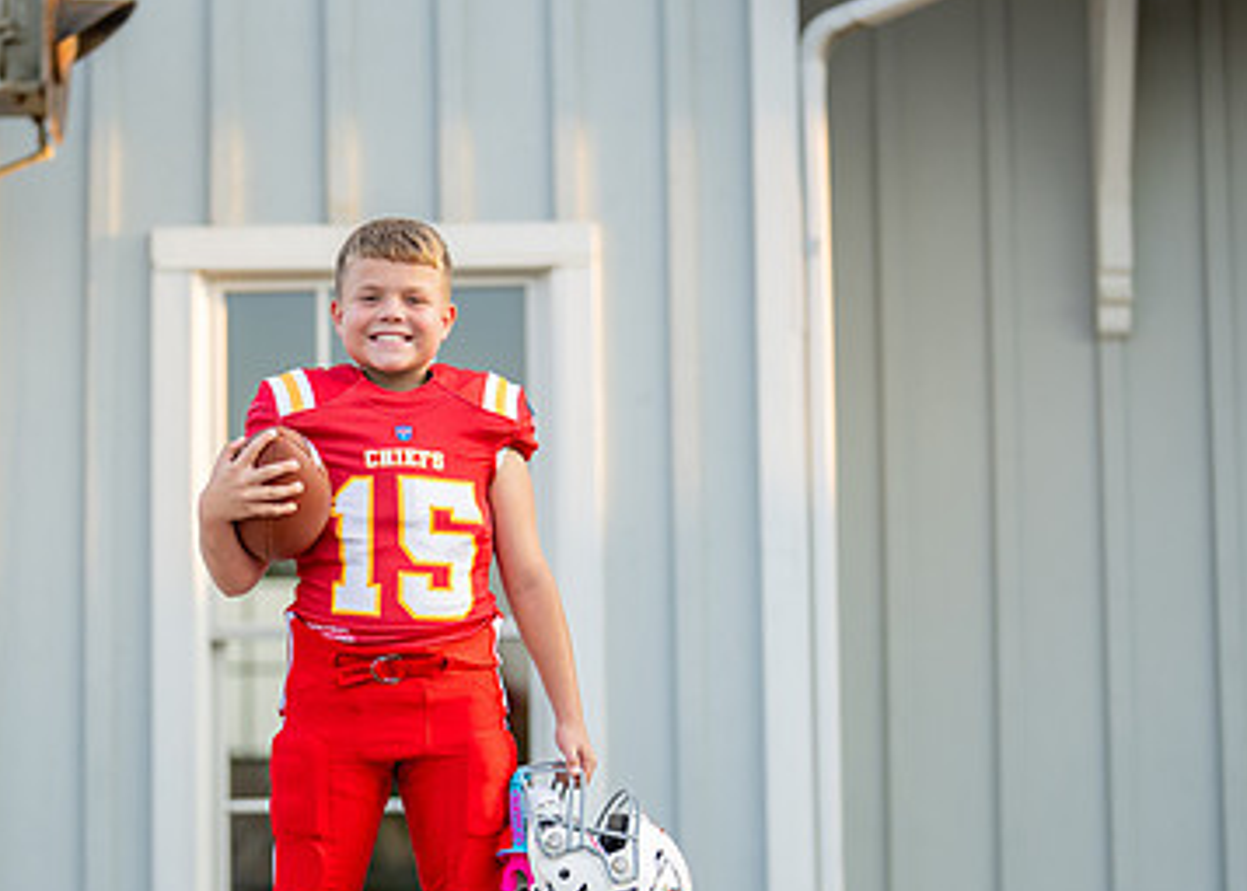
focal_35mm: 93
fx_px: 3294
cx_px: 423
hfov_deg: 21.4
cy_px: 596
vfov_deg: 15.4
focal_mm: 50
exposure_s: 1/2500
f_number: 1.2
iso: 200
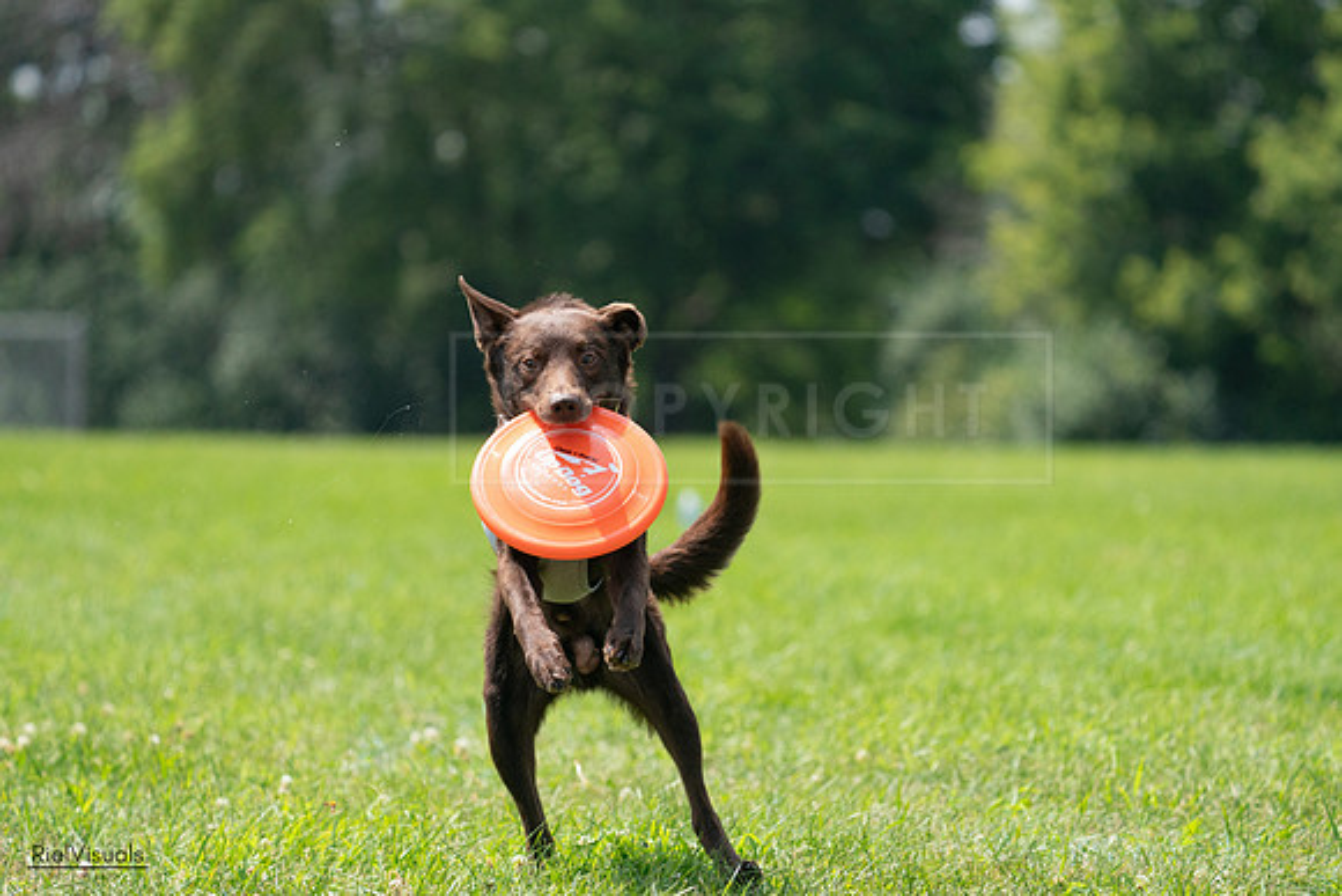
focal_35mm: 252
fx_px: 9396
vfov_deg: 5.5
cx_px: 671
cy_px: 448
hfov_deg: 8.2
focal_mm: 252
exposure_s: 1/4000
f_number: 5.6
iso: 1600
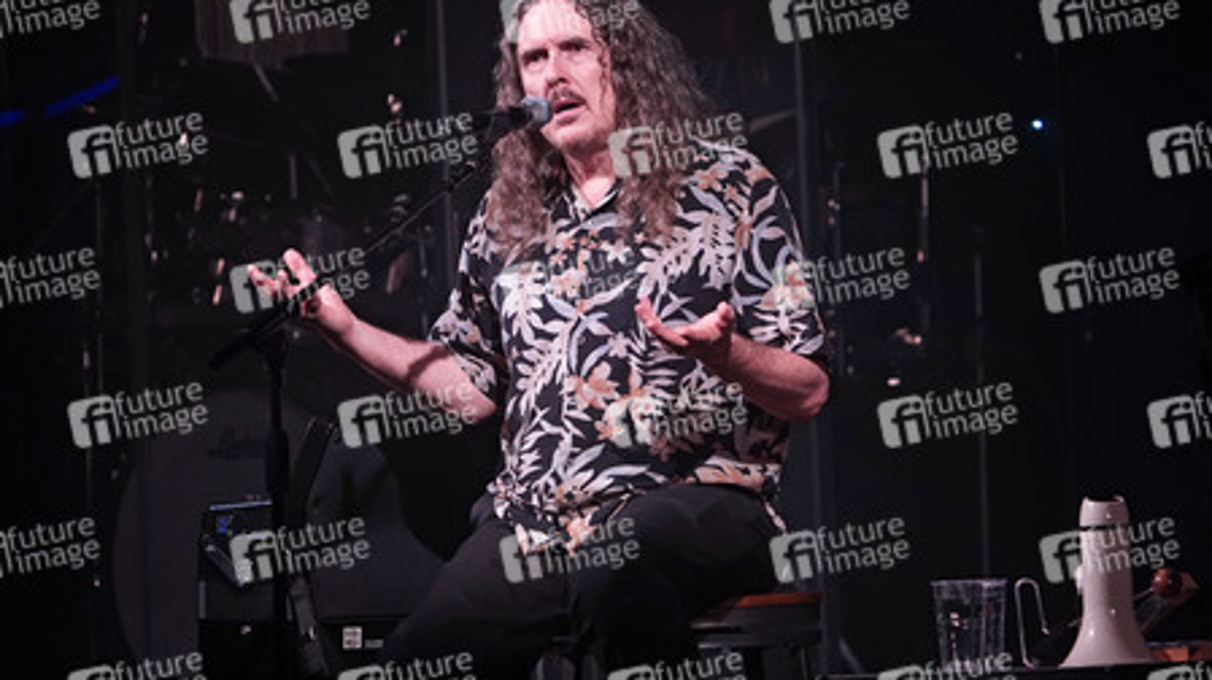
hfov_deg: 5.9
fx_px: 11724
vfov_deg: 3.3
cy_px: 348
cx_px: 606
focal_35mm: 365
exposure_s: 1/500
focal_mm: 347
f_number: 6.3
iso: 3200
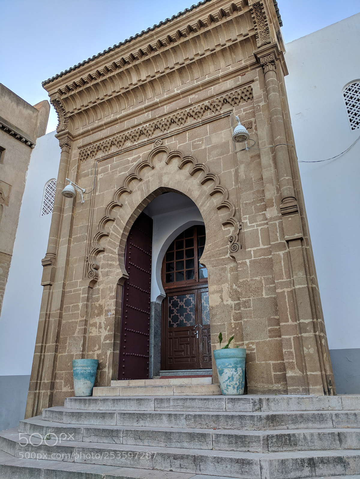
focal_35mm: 26
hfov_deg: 53.1
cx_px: 180
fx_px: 361
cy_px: 240
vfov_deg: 67.3
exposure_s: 1/213
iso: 50
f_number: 2
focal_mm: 4.67
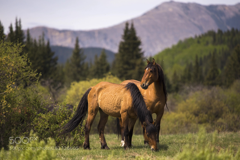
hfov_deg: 6.9
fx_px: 2001
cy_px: 80
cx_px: 120
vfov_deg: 4.6
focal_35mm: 300
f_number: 4.5
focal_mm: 300
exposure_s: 1/6400
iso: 500
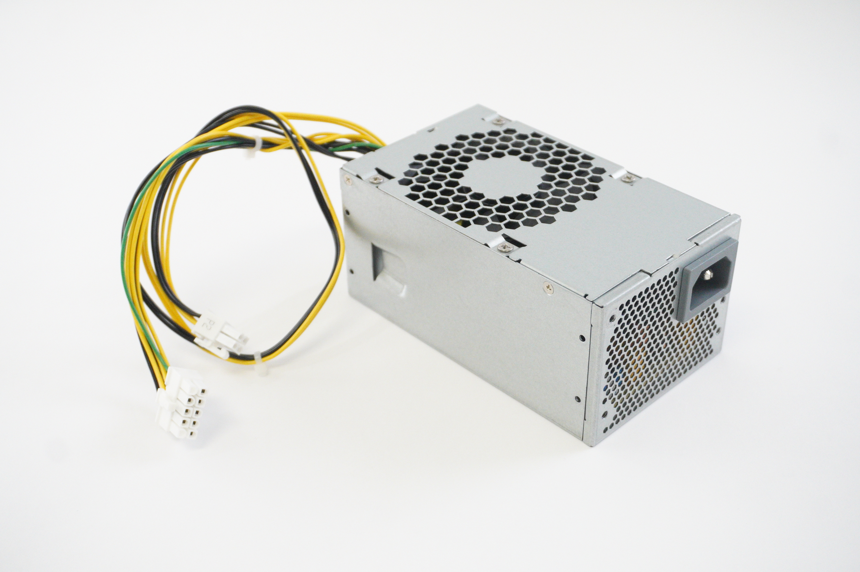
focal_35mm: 46
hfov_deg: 42.4
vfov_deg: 28.9
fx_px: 1110
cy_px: 286
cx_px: 430
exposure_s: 1/200
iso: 4000
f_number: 5.6
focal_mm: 31
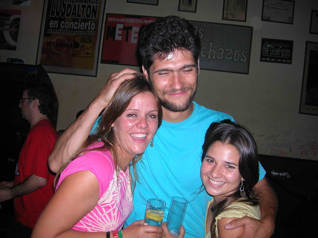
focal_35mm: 34
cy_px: 119
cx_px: 159
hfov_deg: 54.0
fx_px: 312
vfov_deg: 41.7
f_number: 2.9
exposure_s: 1/60.1
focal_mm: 5.7
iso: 50
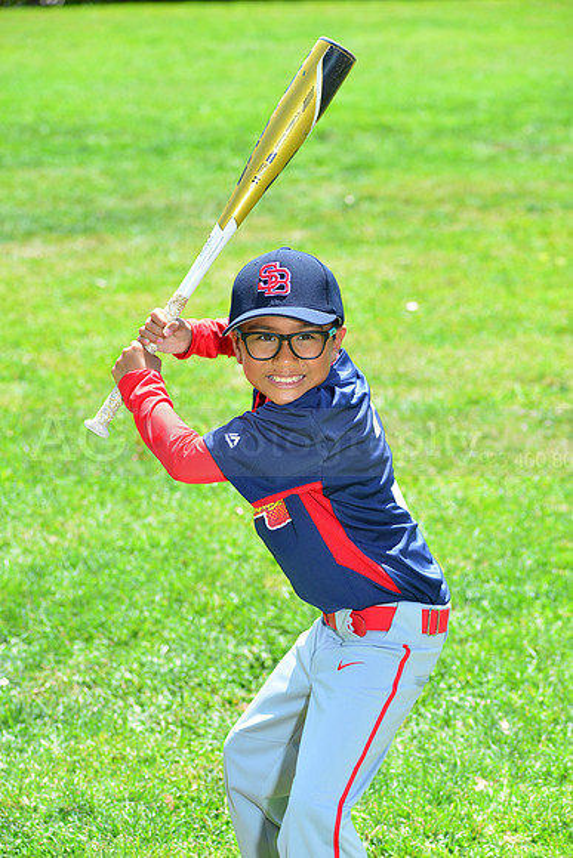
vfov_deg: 16.4
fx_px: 2982
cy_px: 429
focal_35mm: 125
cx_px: 286
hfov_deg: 11.0
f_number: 8
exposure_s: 1/200
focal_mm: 125
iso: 200
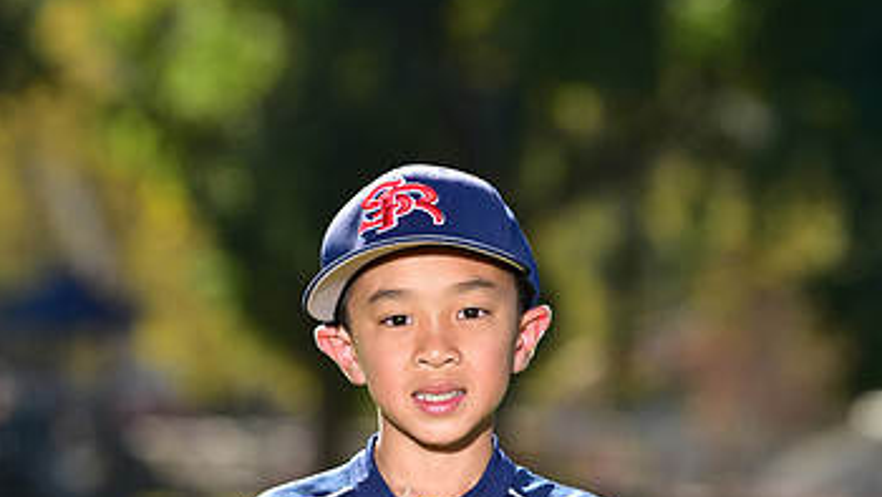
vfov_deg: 3.5
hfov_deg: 6.2
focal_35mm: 347
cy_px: 658
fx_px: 8117
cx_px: 422
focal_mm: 200
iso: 80
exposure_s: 1/250
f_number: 5
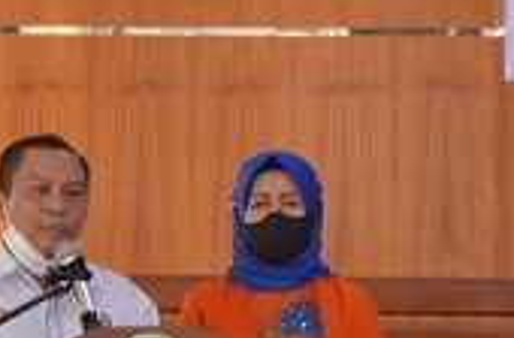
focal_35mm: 229
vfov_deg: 5.9
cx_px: 292
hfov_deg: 9.0
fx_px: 3258
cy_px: 249
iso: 1600
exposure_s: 1/60
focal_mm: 40
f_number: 4.5
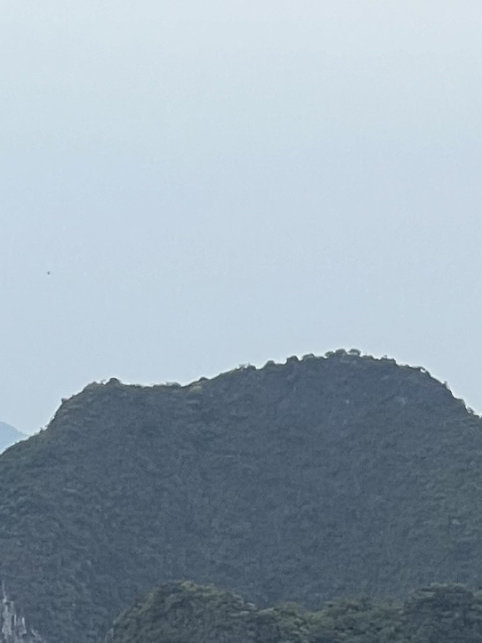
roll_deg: +0.5
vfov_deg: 4.6
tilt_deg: -5.6
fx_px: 7911
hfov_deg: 3.5
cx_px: 367
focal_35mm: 426
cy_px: 1306
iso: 32
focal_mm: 9
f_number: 2.8
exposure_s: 1/142
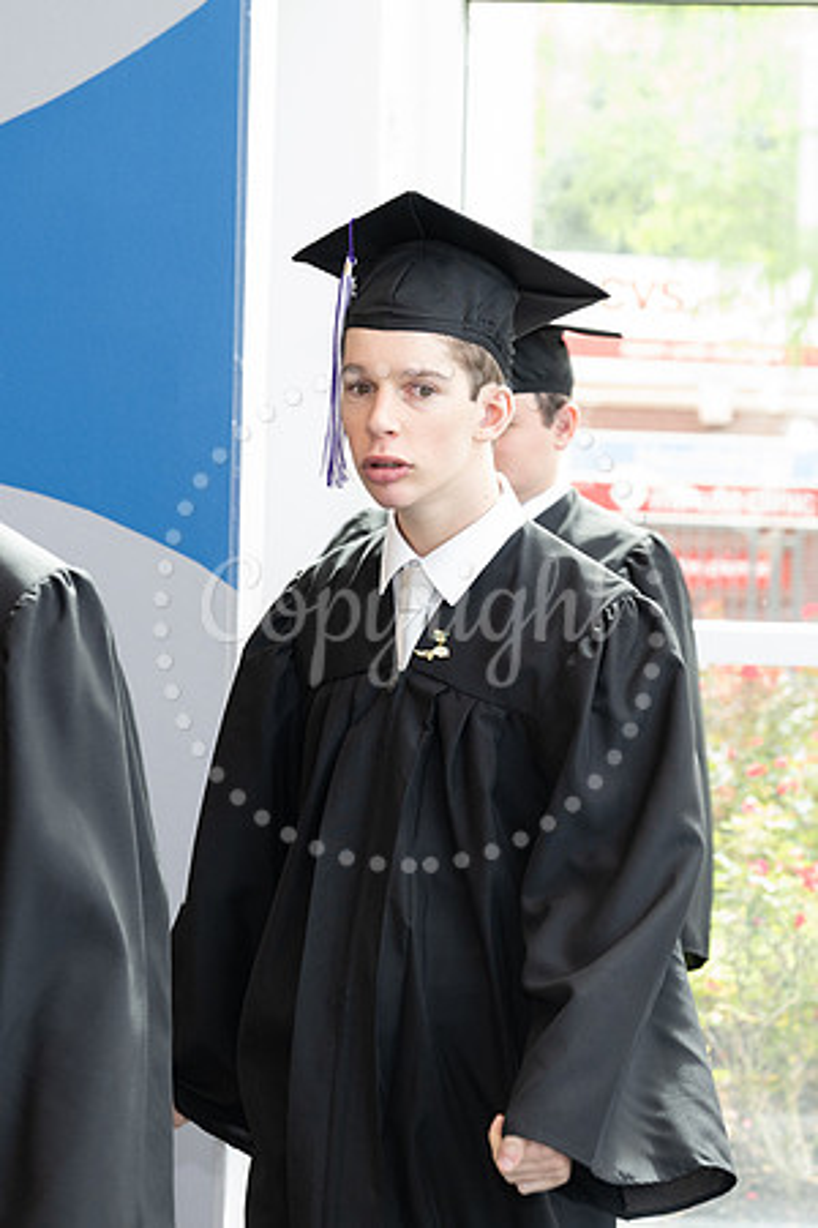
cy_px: 614
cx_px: 409
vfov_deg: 18.4
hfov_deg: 12.3
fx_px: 3783
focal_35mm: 111
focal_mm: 74
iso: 800
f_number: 5
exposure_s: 1/125
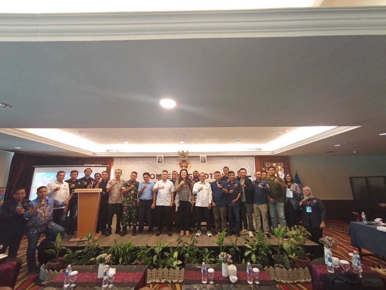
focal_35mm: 16
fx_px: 178
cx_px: 193
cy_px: 145
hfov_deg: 94.5
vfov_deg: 78.1
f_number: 2.2
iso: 356
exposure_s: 1/33.3
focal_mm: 1.65
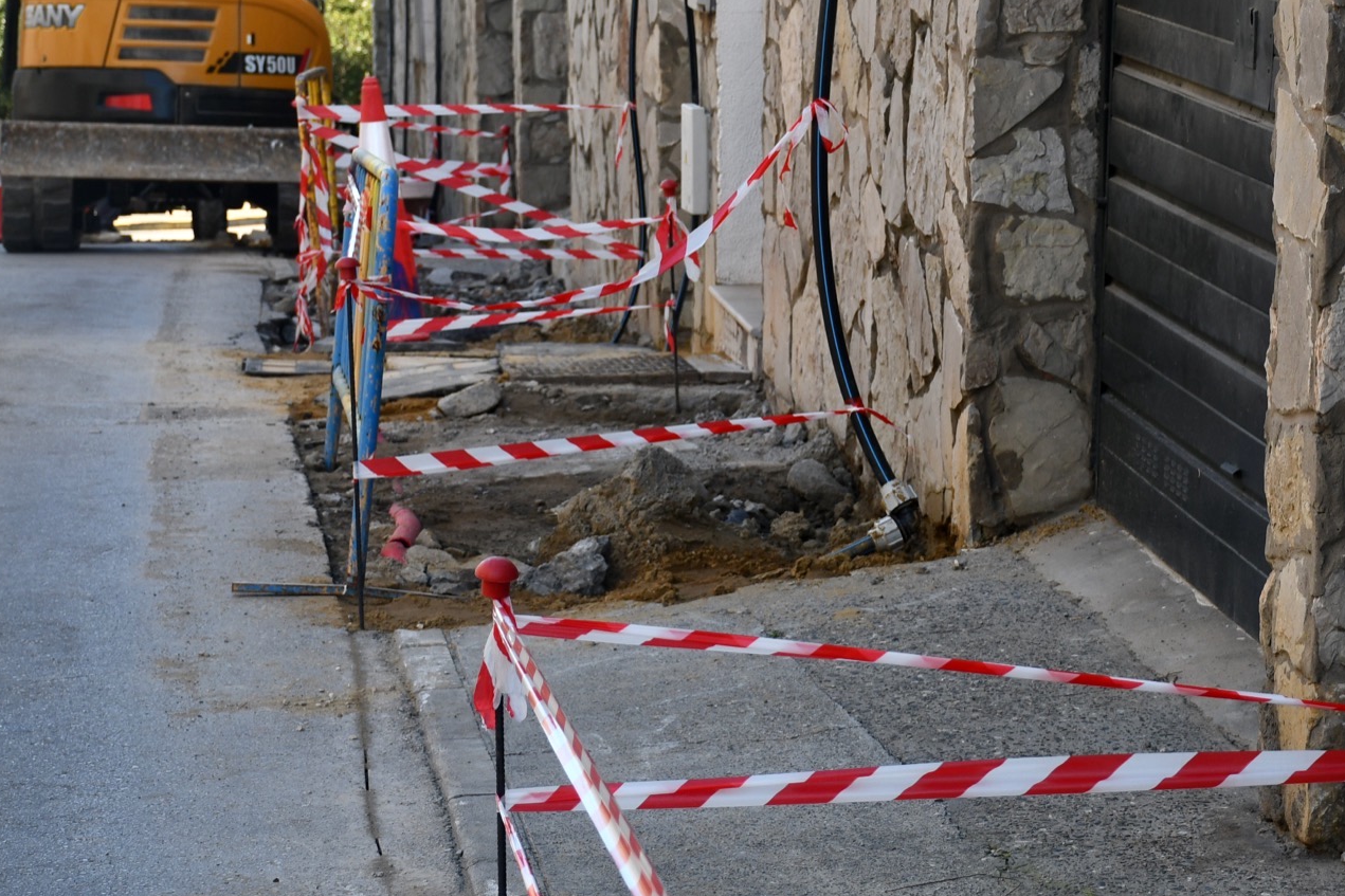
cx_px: 775
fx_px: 4408
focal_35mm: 118
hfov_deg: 17.3
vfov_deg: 11.6
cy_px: 360
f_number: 5.6
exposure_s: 1/250
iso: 200
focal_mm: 50
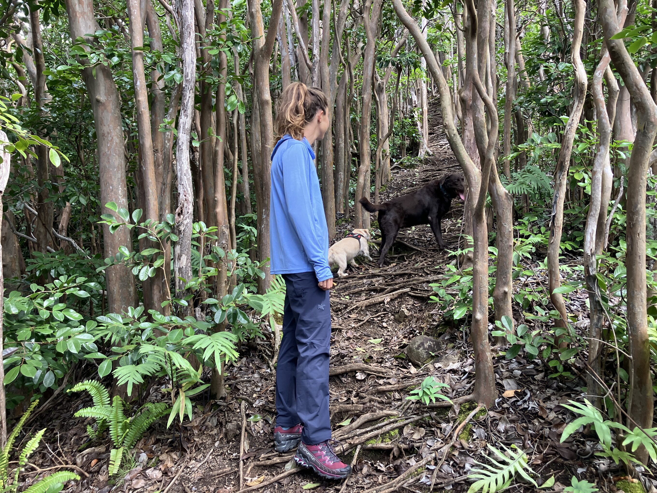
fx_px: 531
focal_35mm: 28
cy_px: 246
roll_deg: +0.2
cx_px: 328
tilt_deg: +5.2
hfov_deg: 63.4
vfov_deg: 49.7
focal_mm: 3.99
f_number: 1.8
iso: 64
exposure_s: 1/121
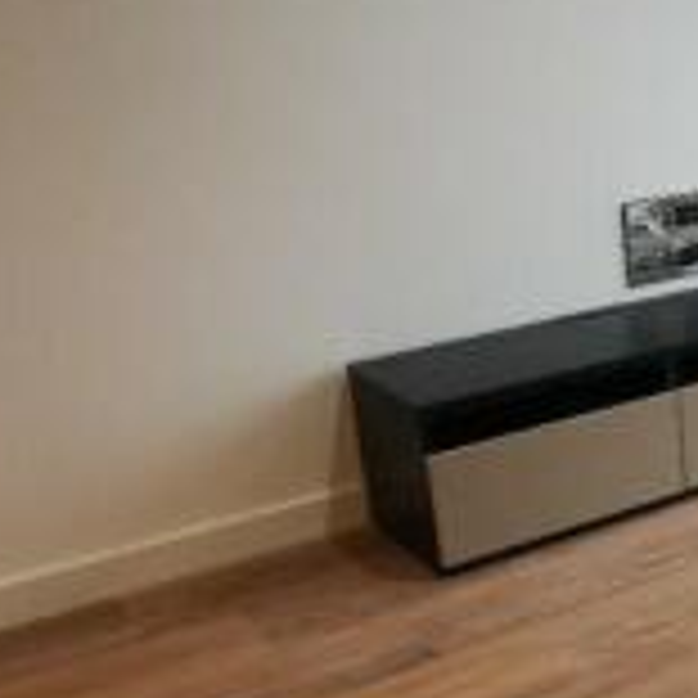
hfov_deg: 24.3
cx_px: 952
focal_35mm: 60
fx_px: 1369
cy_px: 376
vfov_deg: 28.6
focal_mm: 2.35
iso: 250
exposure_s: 1/100
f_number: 2.2
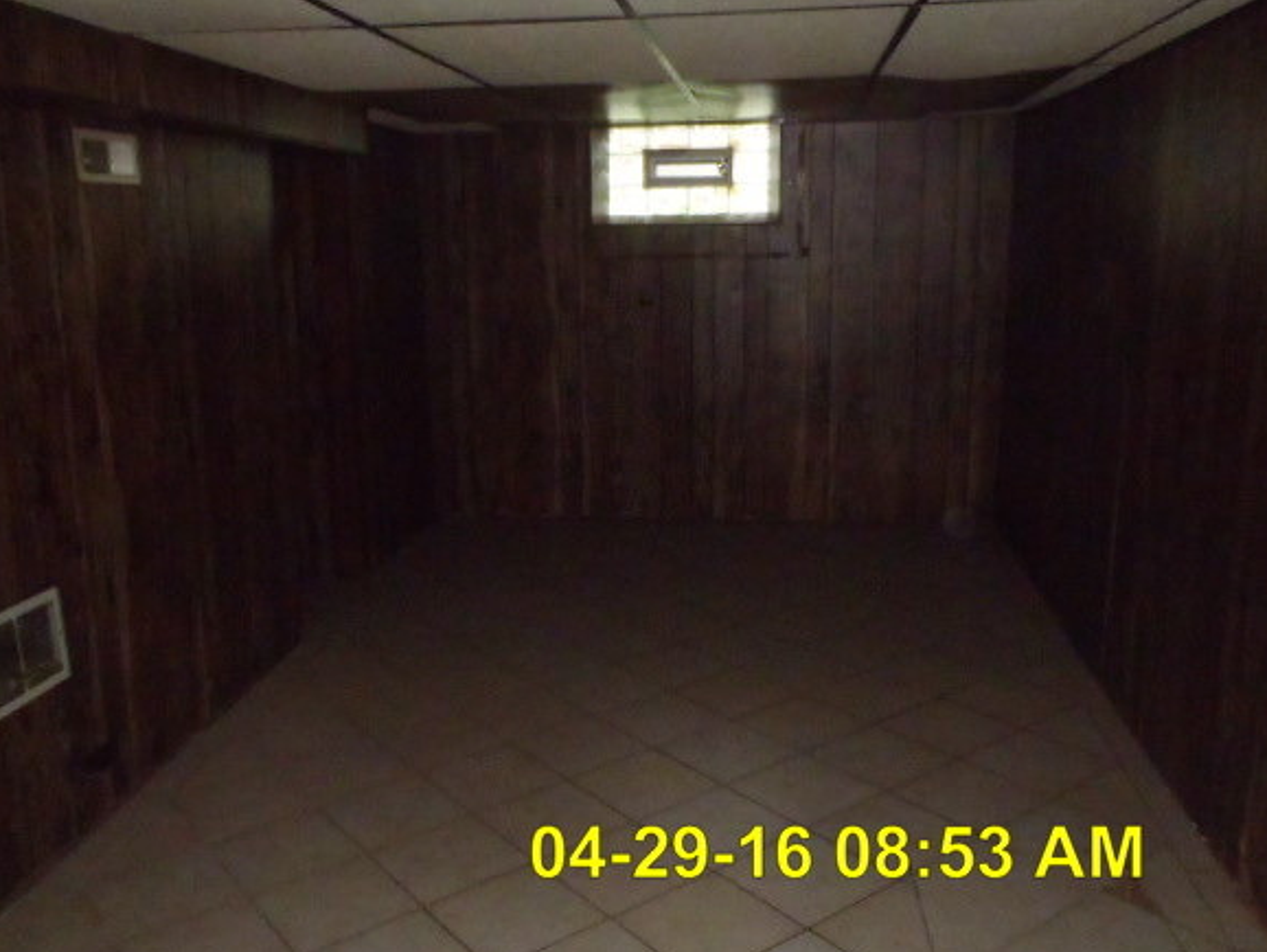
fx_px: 1135
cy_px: 472
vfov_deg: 45.5
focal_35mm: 31
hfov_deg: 58.3
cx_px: 590
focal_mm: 5
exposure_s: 1/30
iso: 800
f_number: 3.9
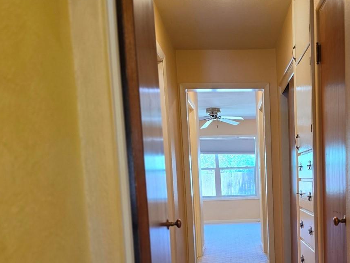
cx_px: 265
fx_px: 435
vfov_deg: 32.1
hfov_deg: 42.4
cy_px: 234
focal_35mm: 43
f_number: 1.4
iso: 100
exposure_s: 1/120
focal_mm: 6.5
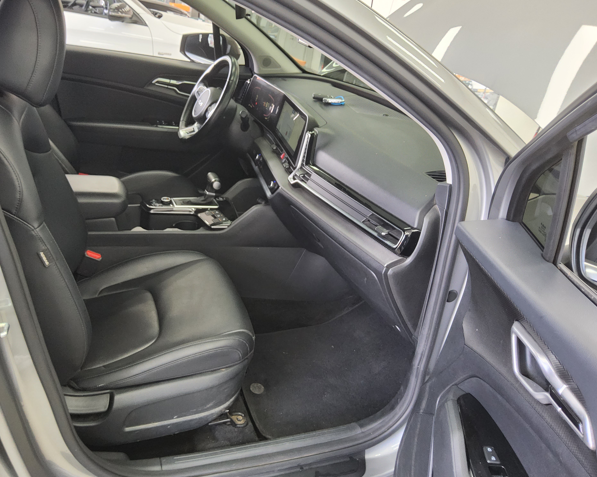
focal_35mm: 27
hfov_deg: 63.9
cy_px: 239
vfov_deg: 53.2
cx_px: 269
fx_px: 477
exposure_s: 1/120
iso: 500
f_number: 2
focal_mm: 3.08
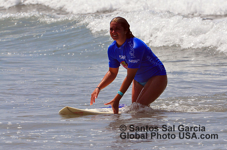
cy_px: 75
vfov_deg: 1.7
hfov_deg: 2.5
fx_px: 5195
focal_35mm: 825
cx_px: 114
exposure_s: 1/2000
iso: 1250
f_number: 13
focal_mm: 550
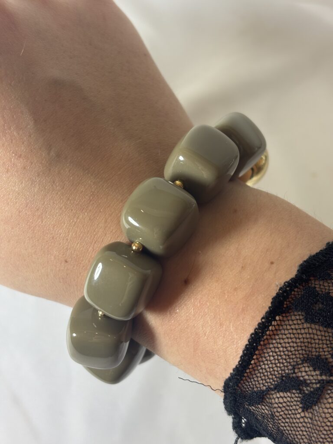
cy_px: 222
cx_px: 166
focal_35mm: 52
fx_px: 667
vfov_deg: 36.8
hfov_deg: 28.0
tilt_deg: -67.9
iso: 50
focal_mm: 5.96
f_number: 1.6
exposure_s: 1/100
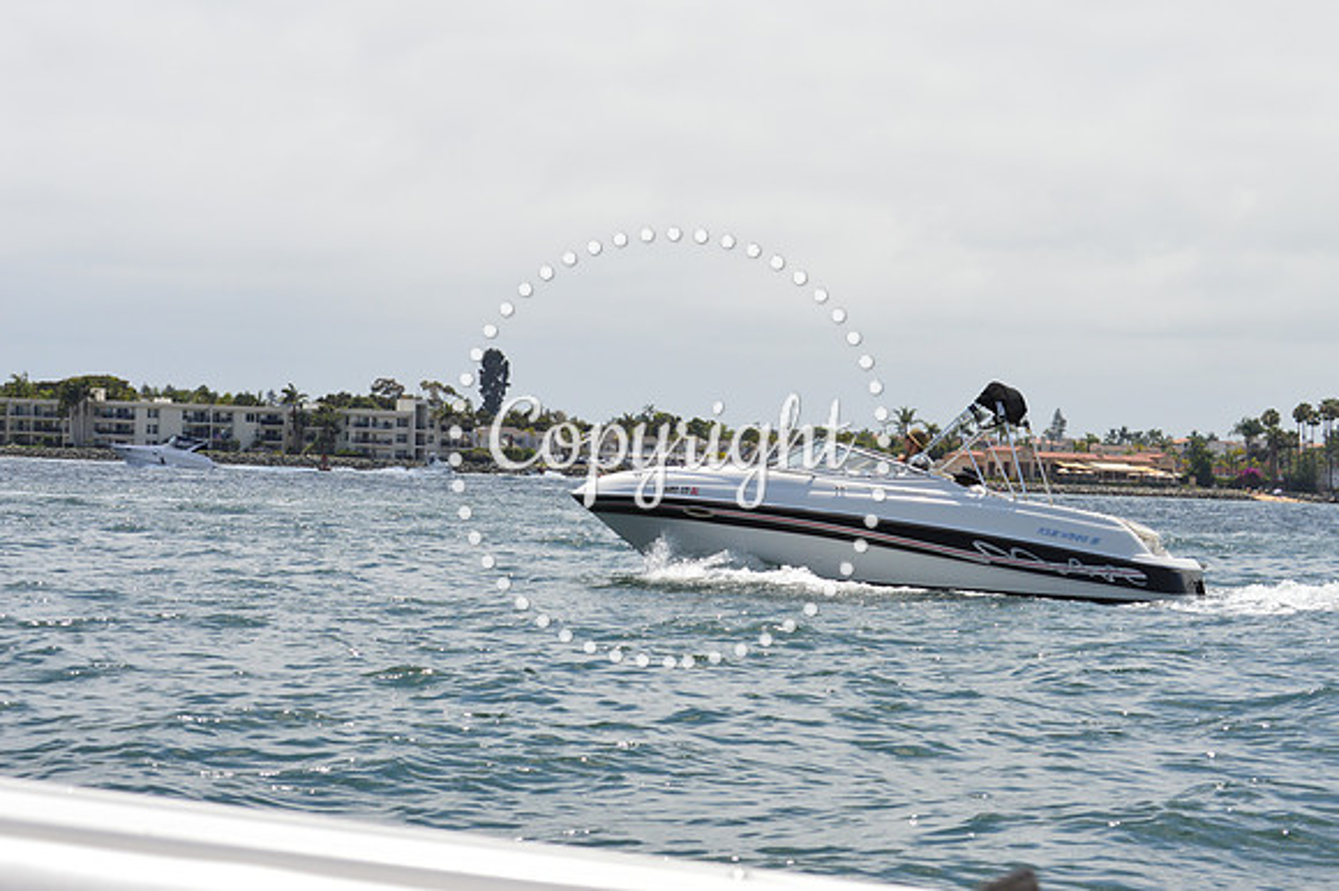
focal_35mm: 82
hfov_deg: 24.6
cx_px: 670
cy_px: 446
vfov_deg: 16.5
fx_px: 3067
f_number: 11
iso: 250
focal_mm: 55
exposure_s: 1/500
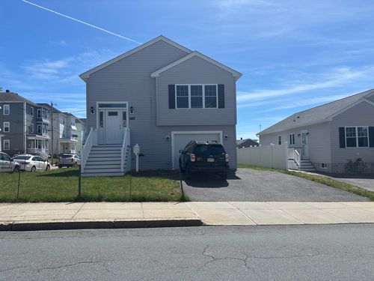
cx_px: 187
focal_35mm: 26
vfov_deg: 53.1
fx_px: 281
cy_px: 140
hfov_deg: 67.3
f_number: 1.6
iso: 50
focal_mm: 5.96
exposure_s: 1/4082
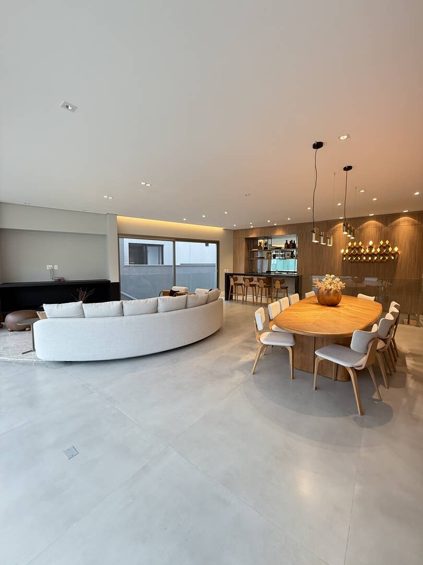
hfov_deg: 85.7
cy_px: 282
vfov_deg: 102.1
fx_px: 228
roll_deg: -0.6
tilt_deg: -4.8
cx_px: 212
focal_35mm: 14
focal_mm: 2.22
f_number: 2.2
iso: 250
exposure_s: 1/60
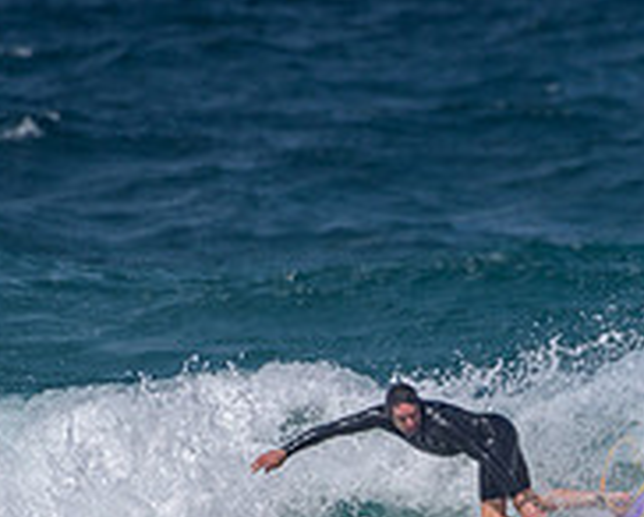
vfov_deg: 0.8
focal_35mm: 1835
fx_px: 35012
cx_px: 645
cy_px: 470
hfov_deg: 1.1
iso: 72
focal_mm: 500
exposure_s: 1/2000
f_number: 5.6
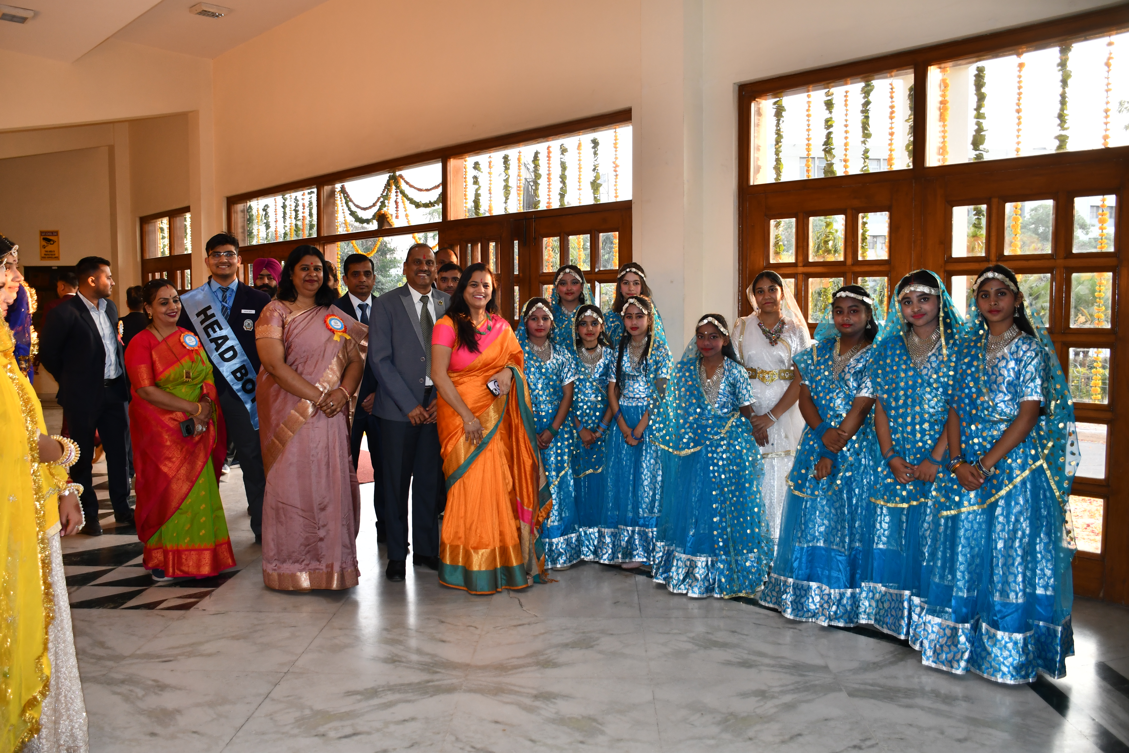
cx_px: 564
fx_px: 941
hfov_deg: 61.9
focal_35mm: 30
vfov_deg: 43.6
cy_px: 376
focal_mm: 20
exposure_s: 1/100
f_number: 3.5
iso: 400
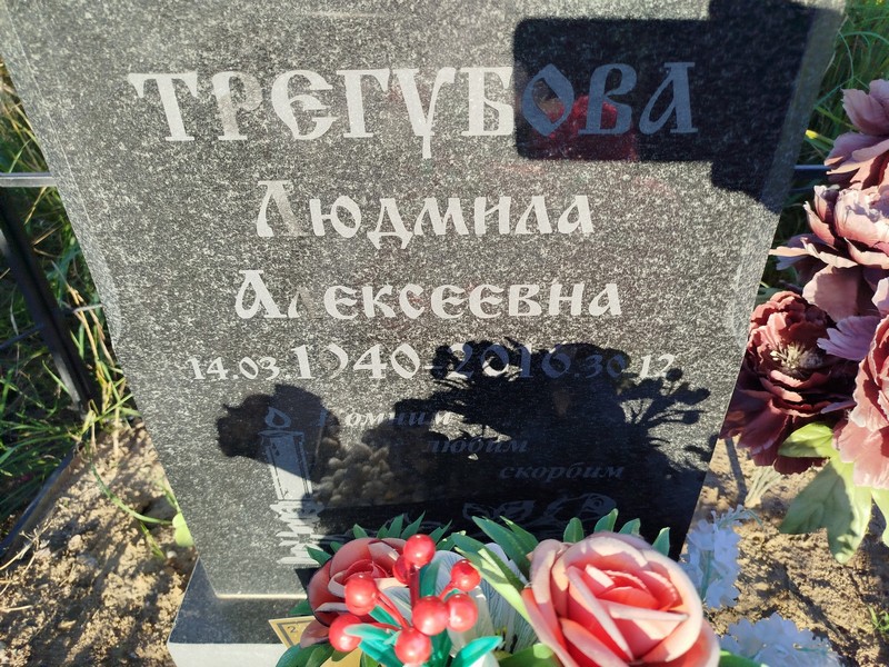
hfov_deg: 71.6
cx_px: 444
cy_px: 334
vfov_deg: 56.8
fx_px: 616
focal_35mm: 24
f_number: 1.7
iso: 50
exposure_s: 1/445
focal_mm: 5.31
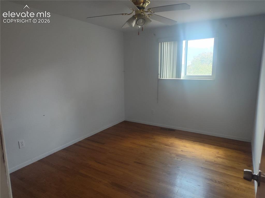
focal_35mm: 23
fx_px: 176
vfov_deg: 58.8
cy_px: 99
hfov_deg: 74.0
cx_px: 132
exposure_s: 1/120
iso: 913
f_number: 1.8
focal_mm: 5.56
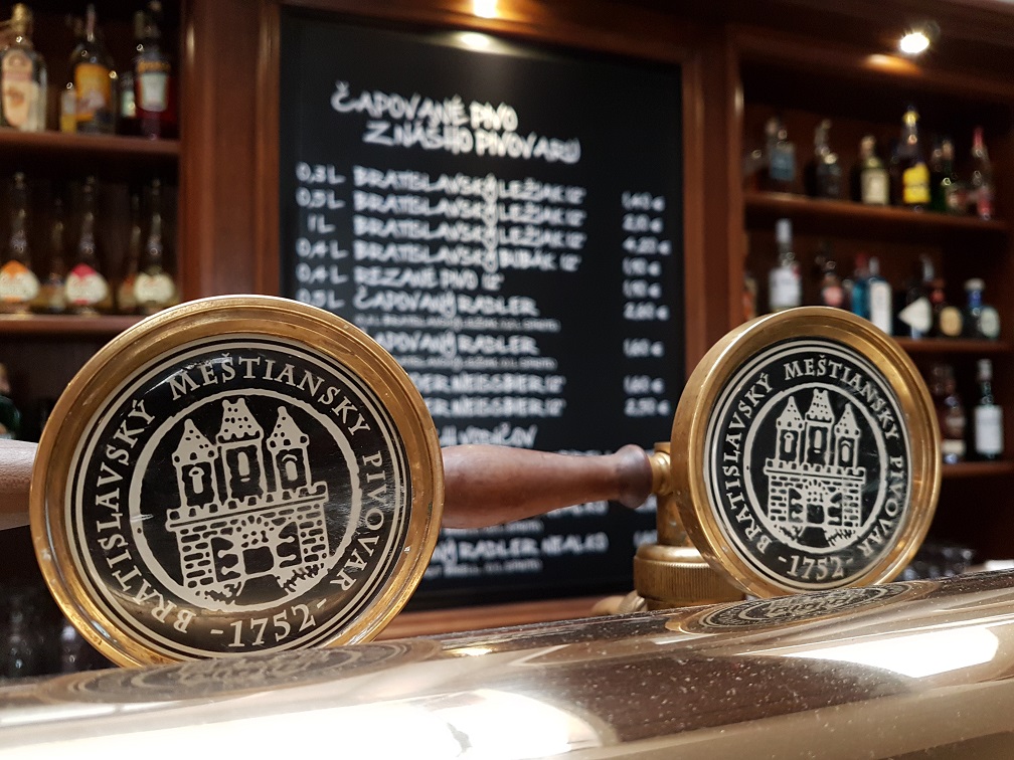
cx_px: 507
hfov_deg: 67.3
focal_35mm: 26
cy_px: 380
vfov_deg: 53.1
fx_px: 762
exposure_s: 1/25
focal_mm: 4.2
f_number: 1.7
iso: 200
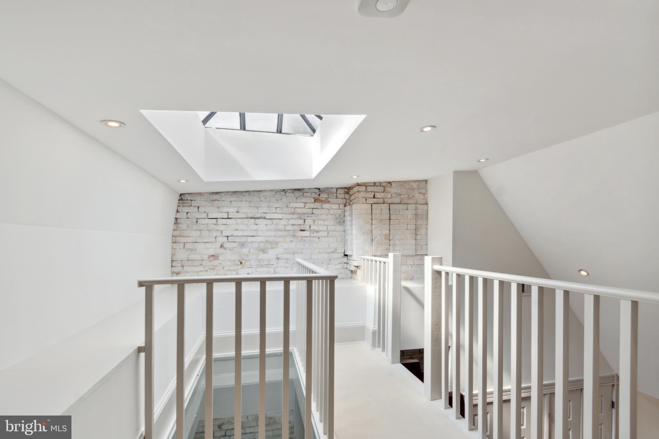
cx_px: 330
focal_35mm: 15
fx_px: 275
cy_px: 220
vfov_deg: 77.3
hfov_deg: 100.4
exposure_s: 1/30
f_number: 8
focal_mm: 10
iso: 200
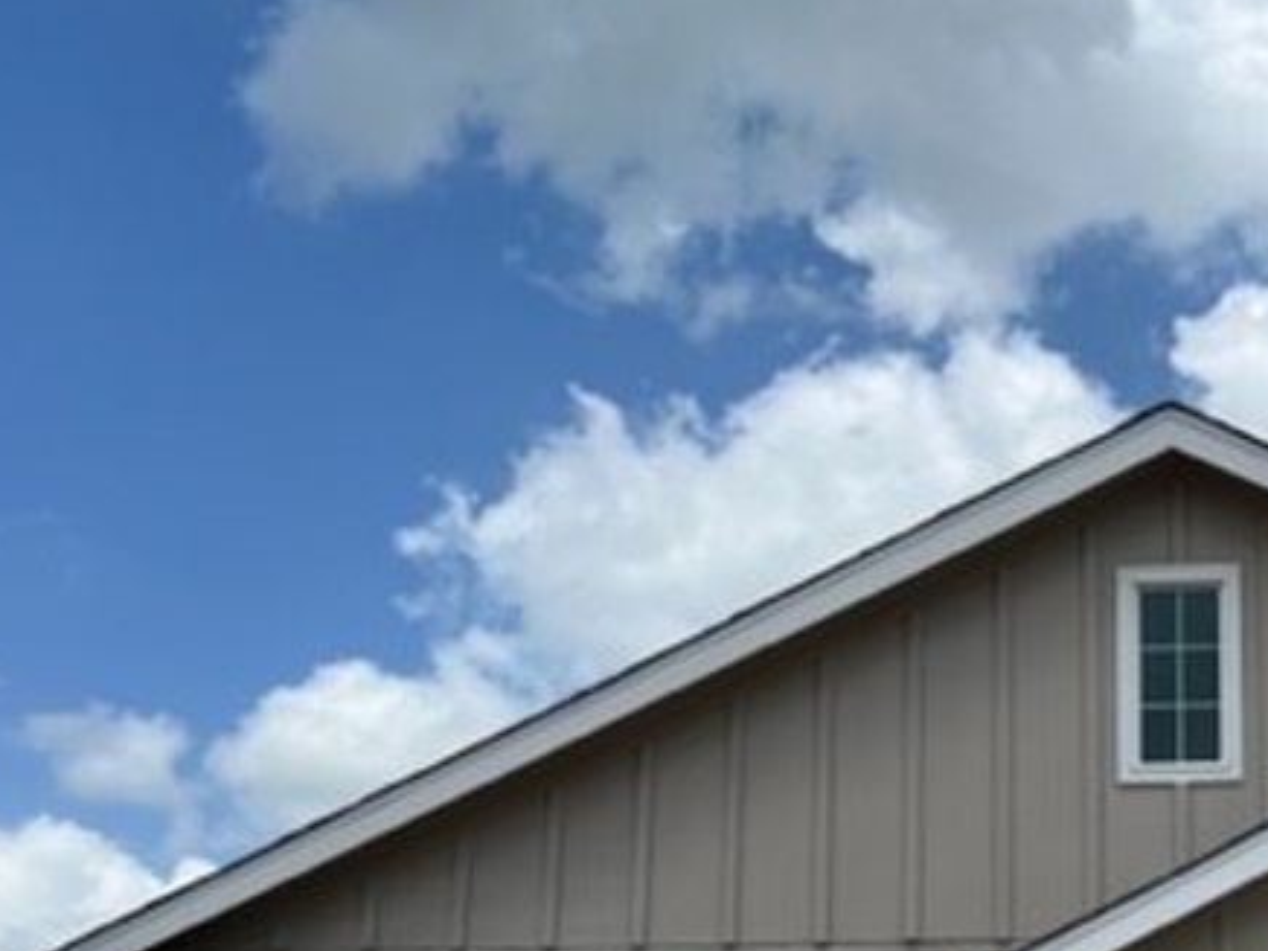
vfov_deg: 22.5
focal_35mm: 61
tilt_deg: +10.9
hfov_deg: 29.6
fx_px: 2234
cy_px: 1085
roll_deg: +1.0
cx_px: 1268
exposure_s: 1/6579
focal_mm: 5.7
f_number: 1.5
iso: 50
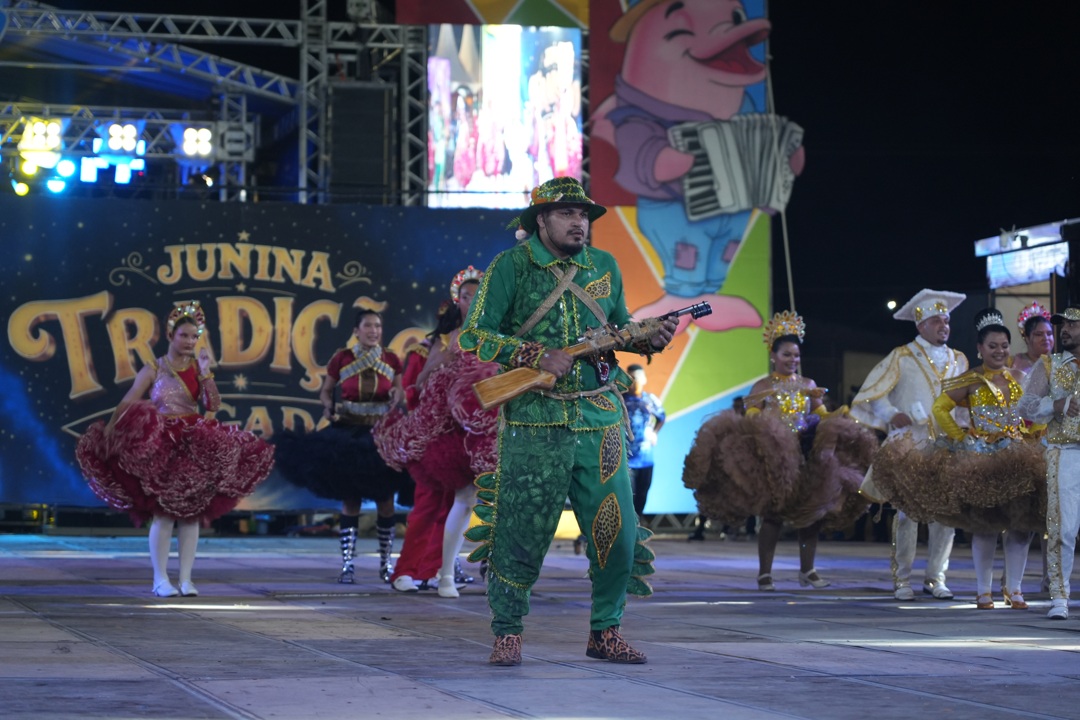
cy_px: 360
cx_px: 540
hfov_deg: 19.5
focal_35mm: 105
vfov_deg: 13.0
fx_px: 3150
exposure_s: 1/125
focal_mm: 105
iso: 1600
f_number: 4
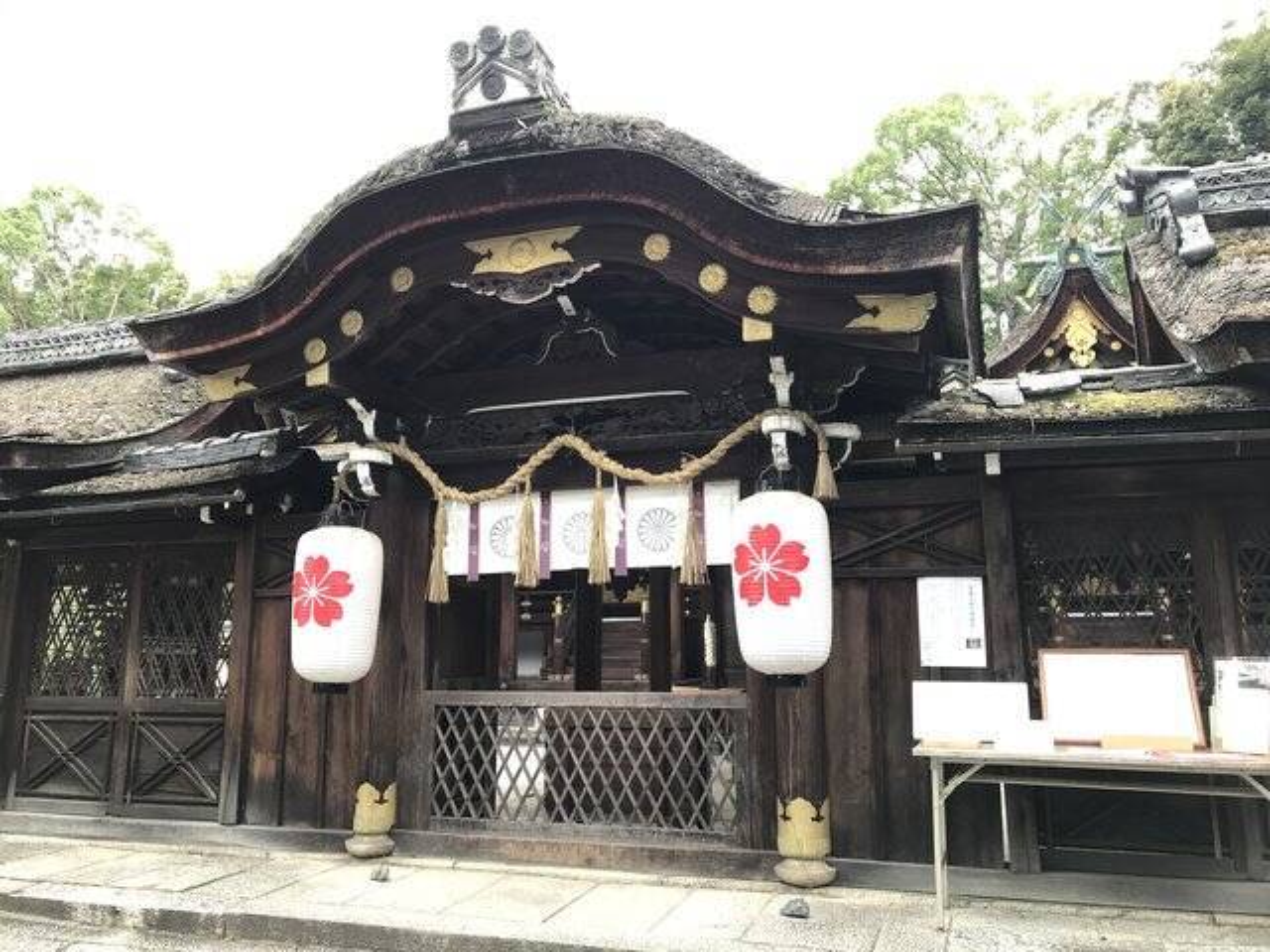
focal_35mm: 28
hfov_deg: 63.4
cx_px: 635
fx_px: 1027
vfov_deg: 49.7
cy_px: 476
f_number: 1.8
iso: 20
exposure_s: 1/124
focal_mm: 3.99
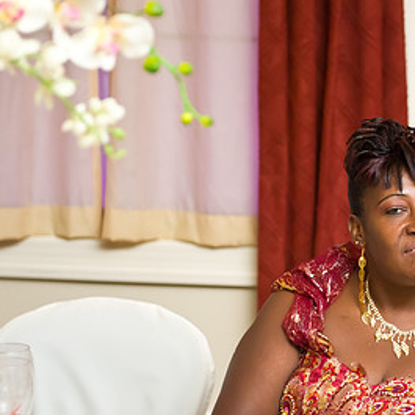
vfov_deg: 13.4
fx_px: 1763
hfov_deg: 13.3
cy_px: 232
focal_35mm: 130
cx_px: 406
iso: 3200
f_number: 3.2
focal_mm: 70
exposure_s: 1/125
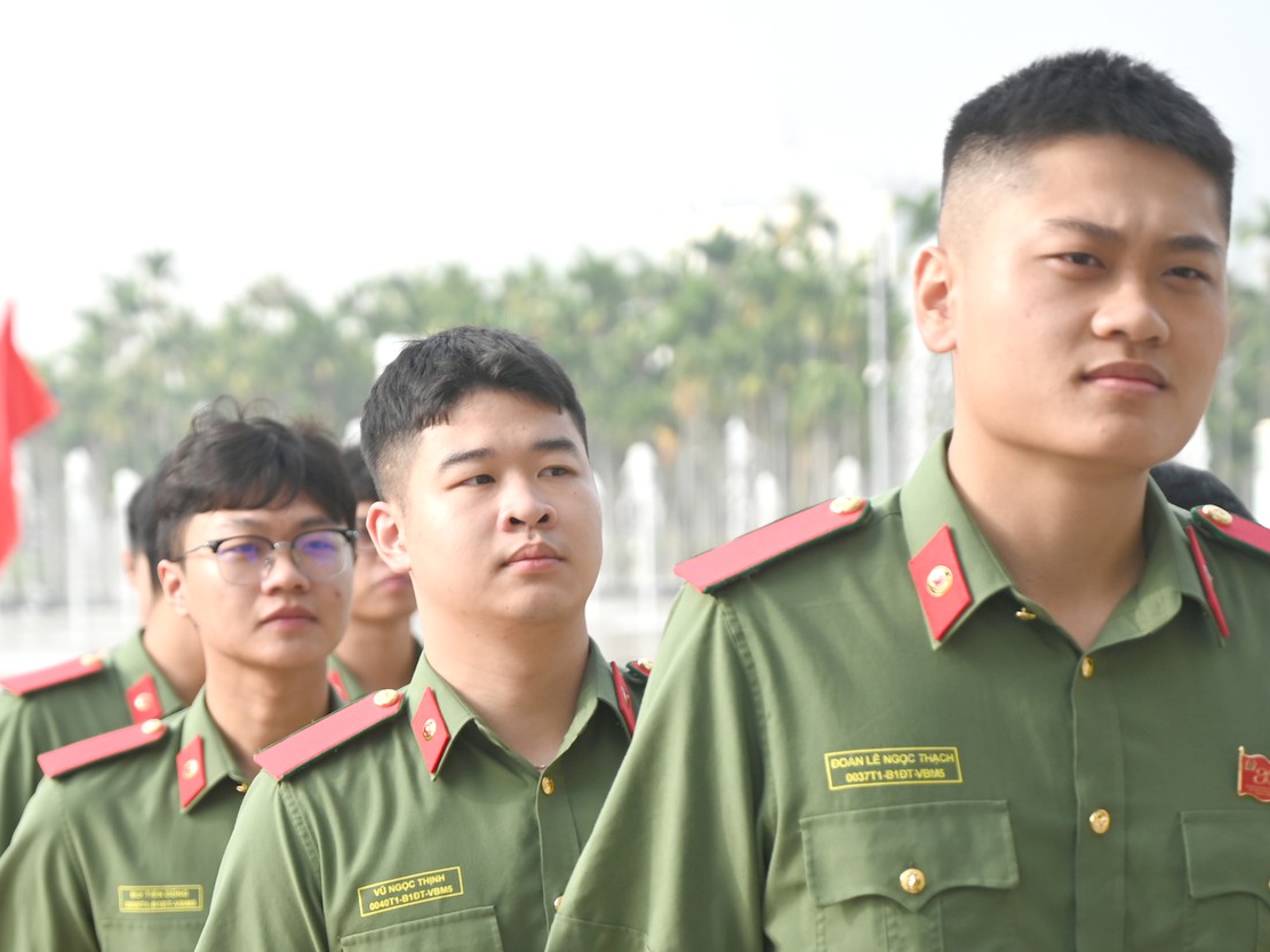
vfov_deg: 9.5
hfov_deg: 12.7
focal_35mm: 155
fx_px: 5686
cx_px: 513
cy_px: 956
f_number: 4.5
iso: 100
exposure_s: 1/320
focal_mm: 70
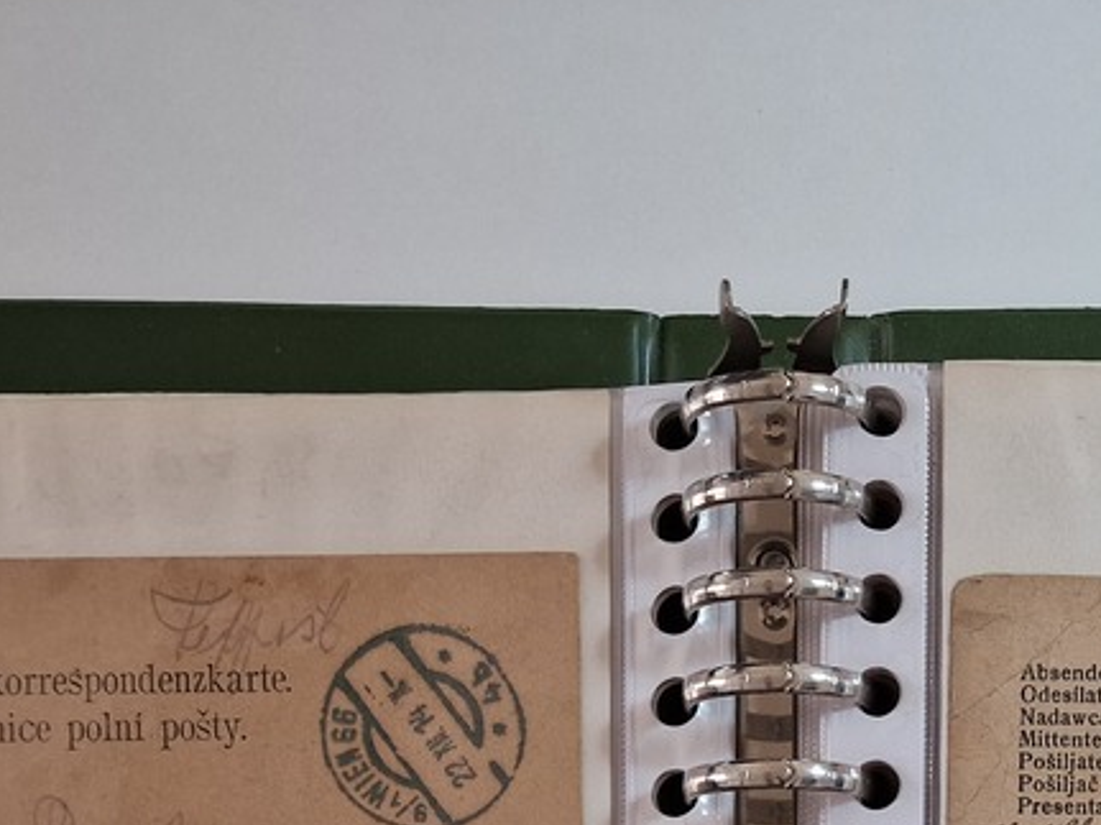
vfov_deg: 20.5
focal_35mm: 64
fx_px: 2035
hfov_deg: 30.0
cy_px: 1137
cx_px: 743
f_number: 1.8
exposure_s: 1/180
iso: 200
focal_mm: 6.4
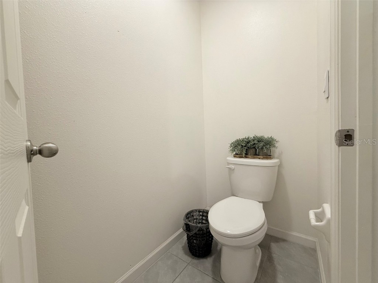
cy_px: 142
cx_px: 189
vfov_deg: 85.7
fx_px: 153
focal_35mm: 14
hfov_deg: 102.1
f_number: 2.2
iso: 250
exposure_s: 1/60
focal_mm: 2.22
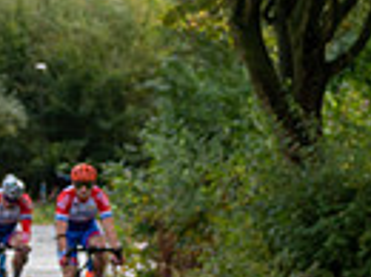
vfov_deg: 4.7
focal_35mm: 313
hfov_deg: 6.2
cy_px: 147
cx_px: -314
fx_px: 3348
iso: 200
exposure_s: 1/500
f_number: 3.2
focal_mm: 60
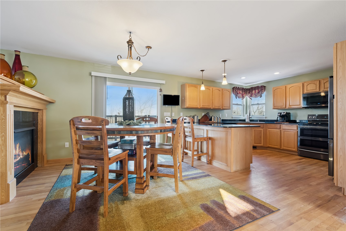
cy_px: 116
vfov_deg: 73.7
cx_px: 173
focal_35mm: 16
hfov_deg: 96.7
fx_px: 154
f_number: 8
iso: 400
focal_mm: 16
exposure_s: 1/20
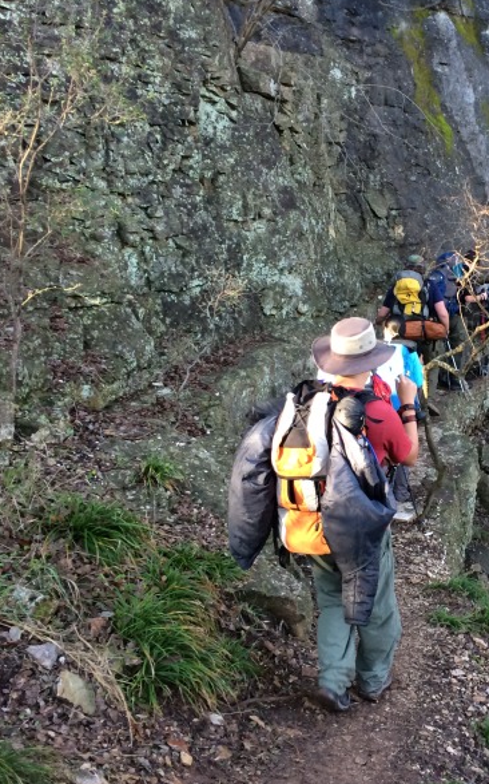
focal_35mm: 42
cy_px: 397
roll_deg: +1.7
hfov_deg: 29.5
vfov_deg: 47.2
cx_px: 425
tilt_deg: -18.5
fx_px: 896
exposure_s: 1/30
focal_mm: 4.15
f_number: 2.2
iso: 32
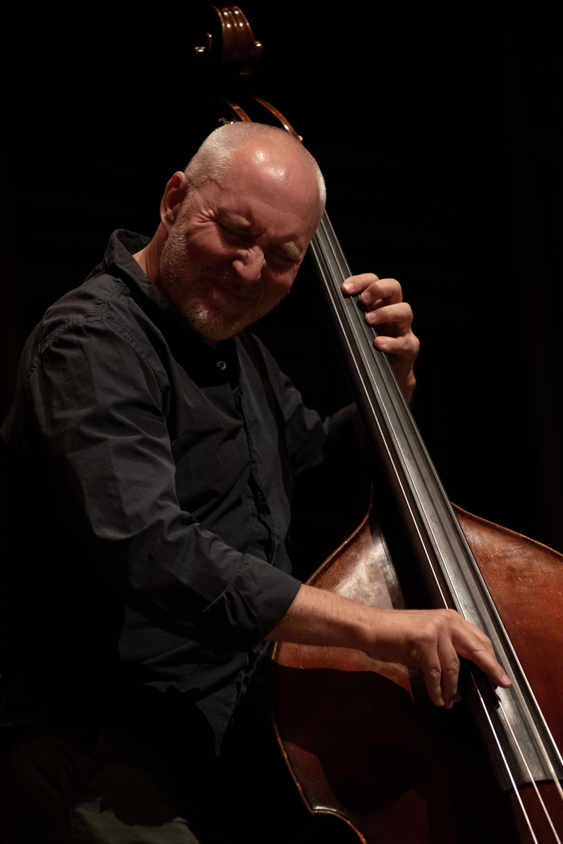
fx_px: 4687
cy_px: 422
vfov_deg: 10.3
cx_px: 282
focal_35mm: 200
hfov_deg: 6.9
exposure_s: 1/320
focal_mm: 200
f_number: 4.5
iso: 8000
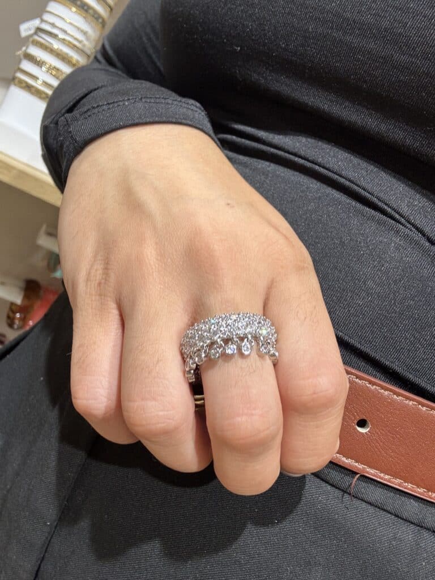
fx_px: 503
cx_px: 218
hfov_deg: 46.8
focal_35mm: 30
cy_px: 290
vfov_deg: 60.0
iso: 64
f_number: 1.9
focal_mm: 2.69
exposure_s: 1/50
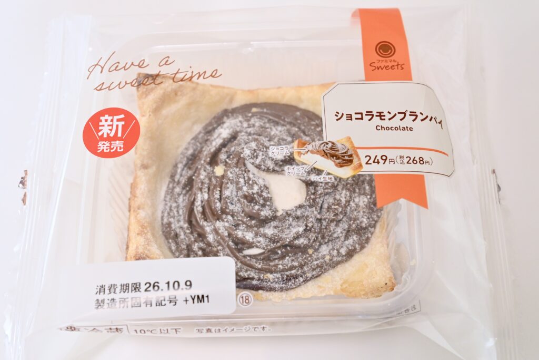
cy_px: 180
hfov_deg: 33.4
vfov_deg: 22.6
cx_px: 270
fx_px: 898
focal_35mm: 60
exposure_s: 1/160
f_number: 10
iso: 6400
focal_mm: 60
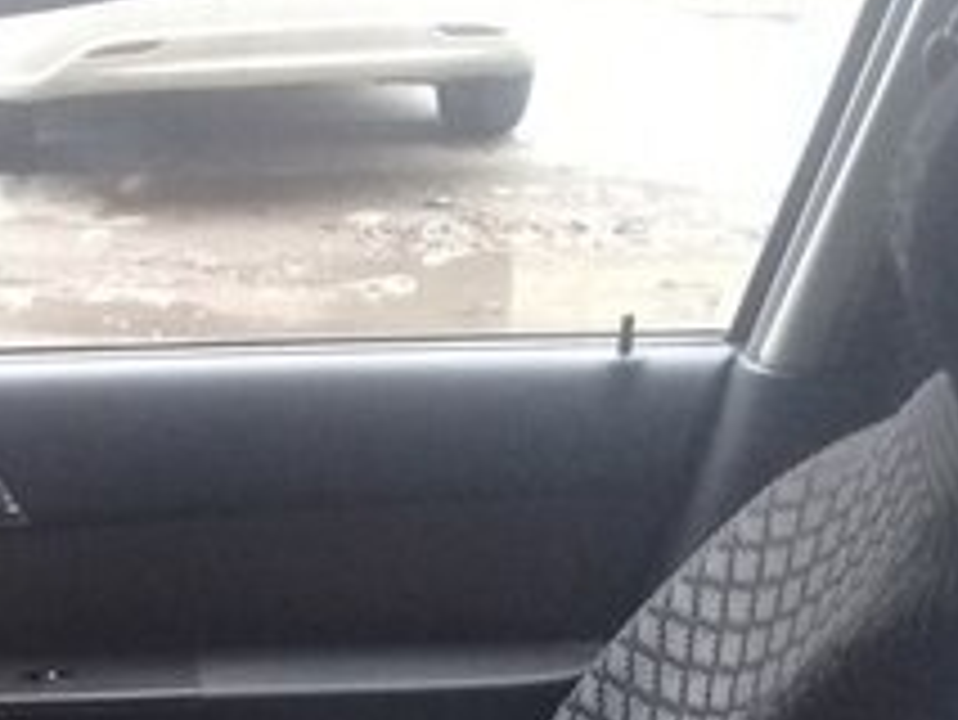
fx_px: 2658
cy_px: 1060
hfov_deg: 18.8
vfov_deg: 14.4
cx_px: -319
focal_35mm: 96
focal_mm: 3.3
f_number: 2.2
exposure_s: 1/33
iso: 160
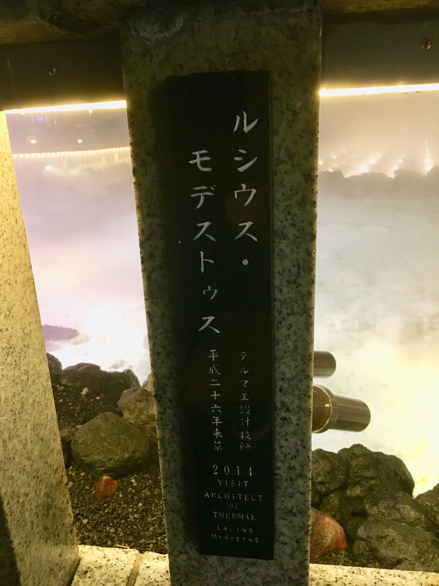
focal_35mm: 29
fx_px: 490
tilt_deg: -18.1
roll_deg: +2.8
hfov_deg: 48.2
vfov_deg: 61.7
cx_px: 220
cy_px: 293
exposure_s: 1/24
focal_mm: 4.15
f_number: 2.2
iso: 200
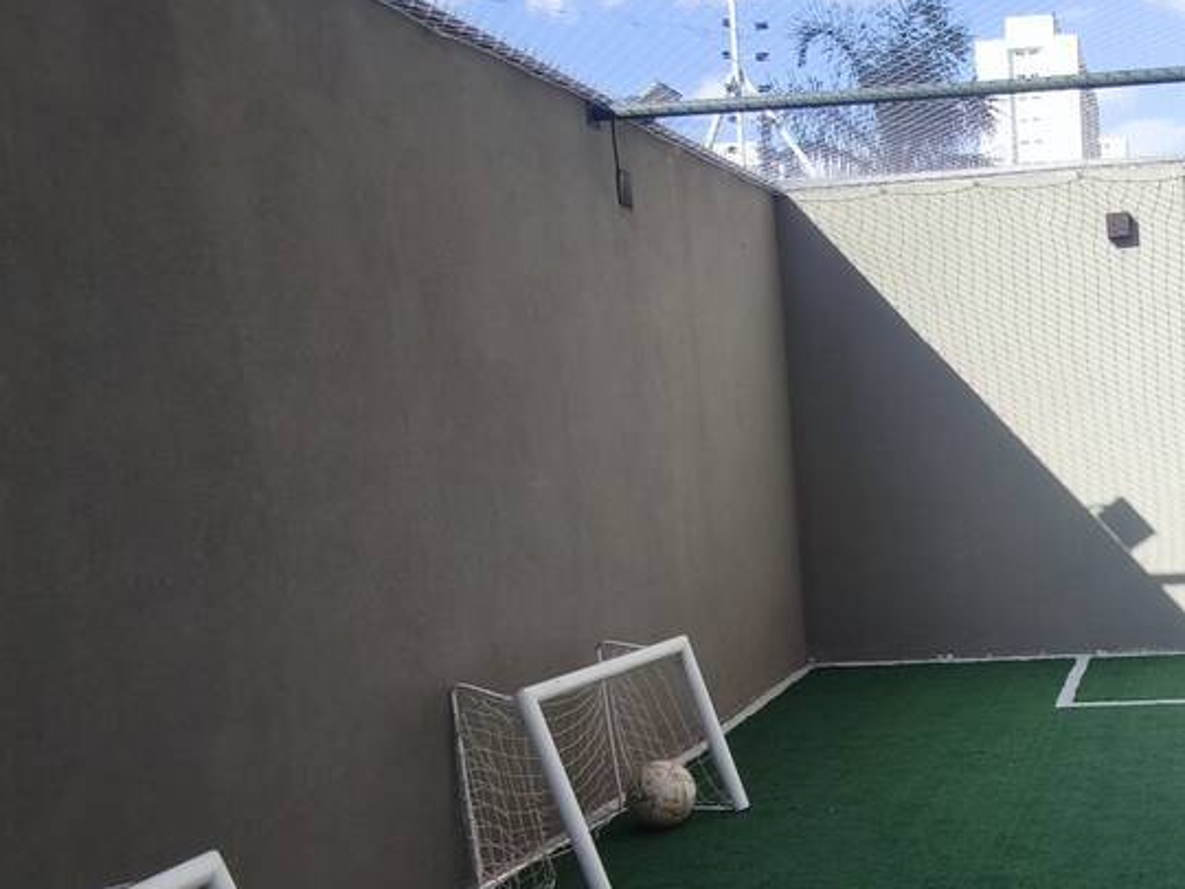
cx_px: 1086
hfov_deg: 42.5
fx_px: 1369
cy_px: 582
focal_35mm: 40
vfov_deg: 35.7
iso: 50
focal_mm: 1.91
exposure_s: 1/535
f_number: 2.2
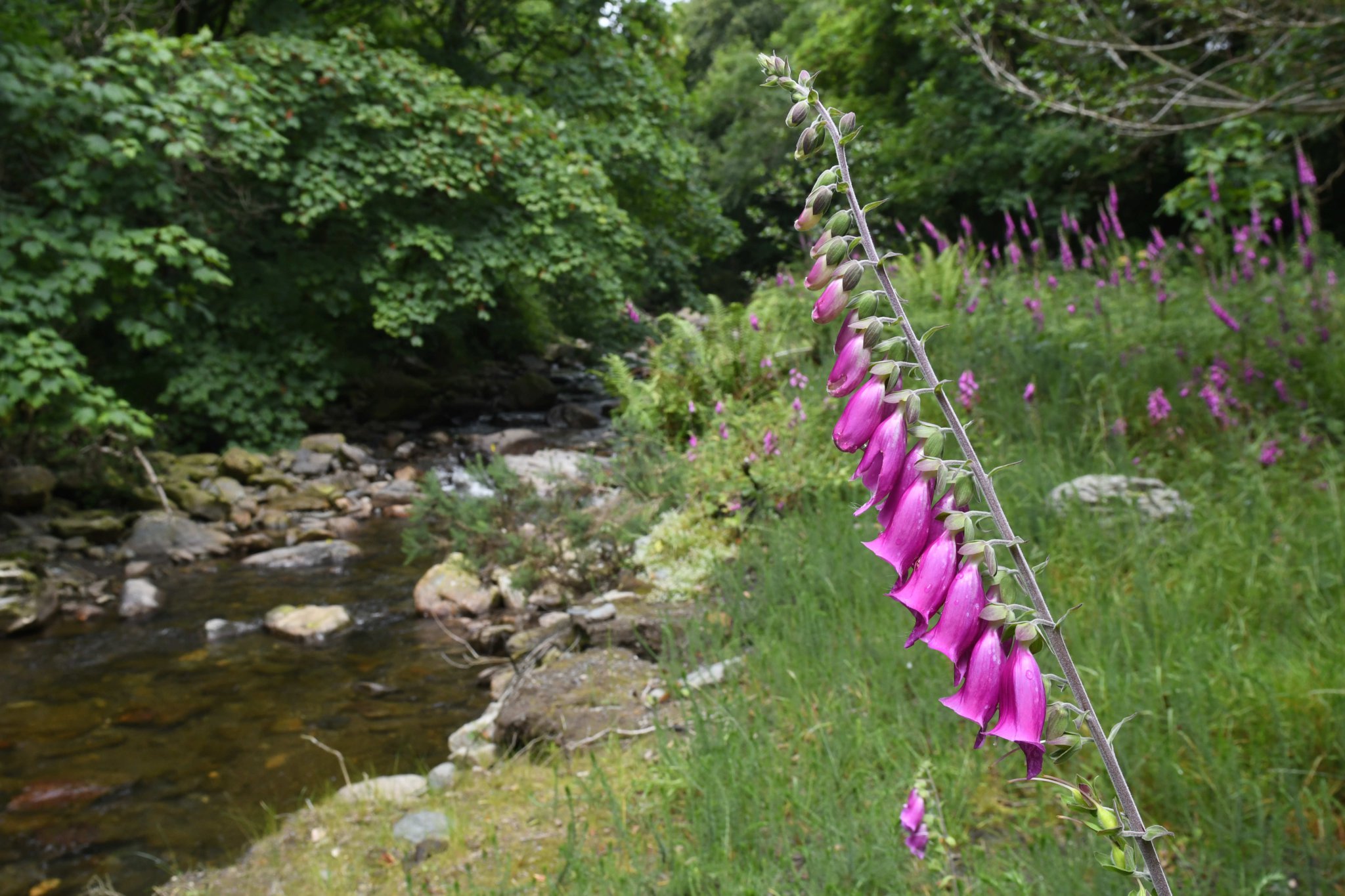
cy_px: 448
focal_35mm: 36
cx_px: 672
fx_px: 1345
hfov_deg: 53.1
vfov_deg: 36.9
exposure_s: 1/320
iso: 800
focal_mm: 24
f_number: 9
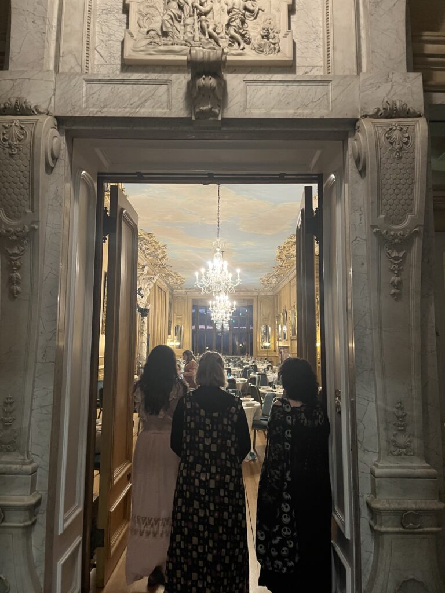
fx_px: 446
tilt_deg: +6.9
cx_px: 222
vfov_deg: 67.3
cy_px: 296
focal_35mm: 26
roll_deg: +0.4
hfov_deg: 53.1
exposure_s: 1/33
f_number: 1.6
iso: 400
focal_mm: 5.1
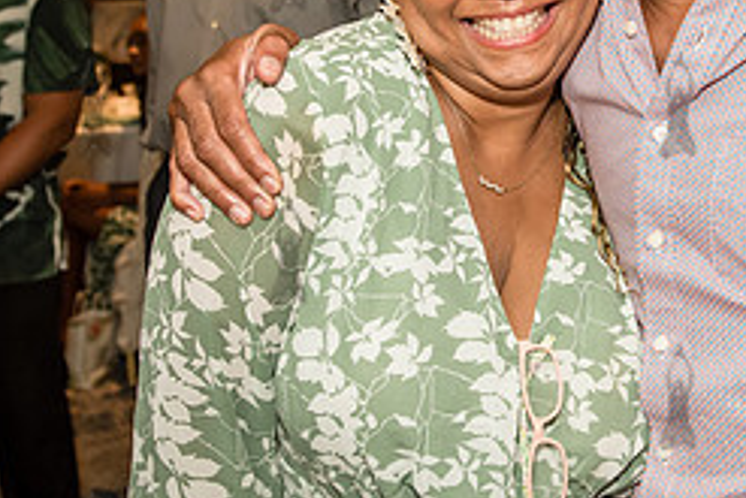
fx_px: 1493
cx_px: 631
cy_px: 107
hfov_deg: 27.3
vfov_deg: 18.8
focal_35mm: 72
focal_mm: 28
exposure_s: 1/200
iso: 1600
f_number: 3.5
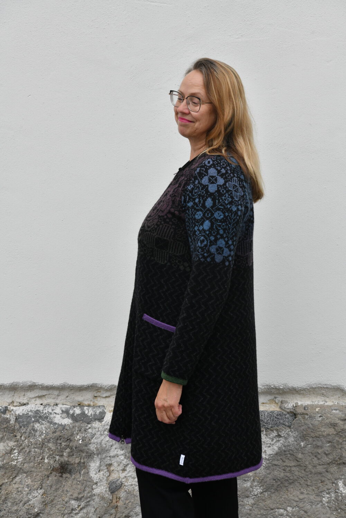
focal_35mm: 70
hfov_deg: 19.5
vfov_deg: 28.8
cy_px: 259
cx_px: 173
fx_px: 1009
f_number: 11
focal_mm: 70
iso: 1600
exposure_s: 1/500
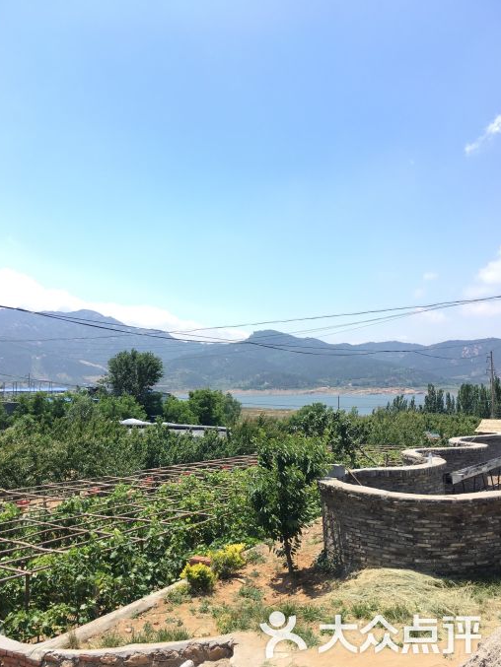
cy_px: 341
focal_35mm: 30
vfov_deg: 59.9
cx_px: 248
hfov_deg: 46.8
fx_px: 579
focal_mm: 4.15
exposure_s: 1/894
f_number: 2.2
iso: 25
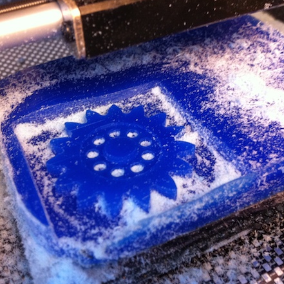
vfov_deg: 40.0
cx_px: 121
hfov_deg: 39.9
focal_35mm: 42
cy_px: 141
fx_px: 390
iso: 250
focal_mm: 3.85
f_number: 2.8
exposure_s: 1/15
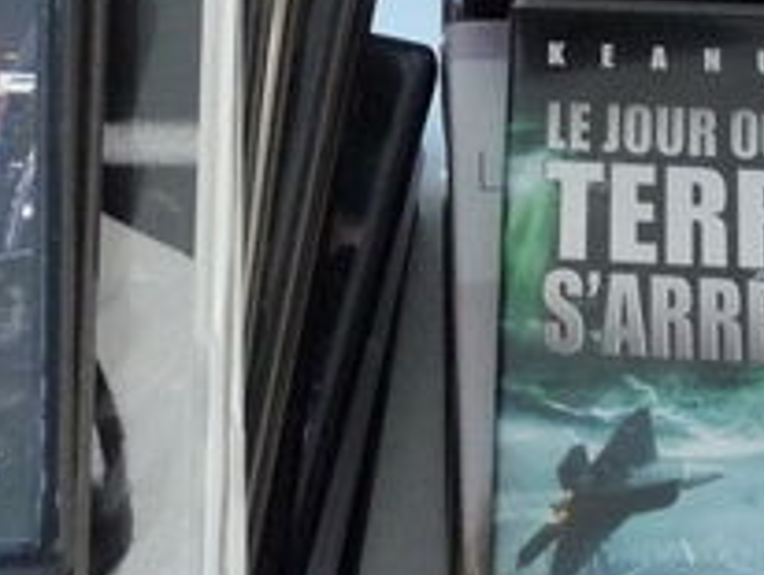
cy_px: -267
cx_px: 352
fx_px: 2895
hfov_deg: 15.0
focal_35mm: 131
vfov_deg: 10.9
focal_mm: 4.8
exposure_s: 1/20
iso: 400
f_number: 2.8
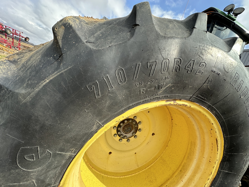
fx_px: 101
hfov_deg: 102.1
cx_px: 124
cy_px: 94
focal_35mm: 14
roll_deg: -19.7
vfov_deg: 85.7
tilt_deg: -4.7
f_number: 2.2
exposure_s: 1/590
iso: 40
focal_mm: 2.22
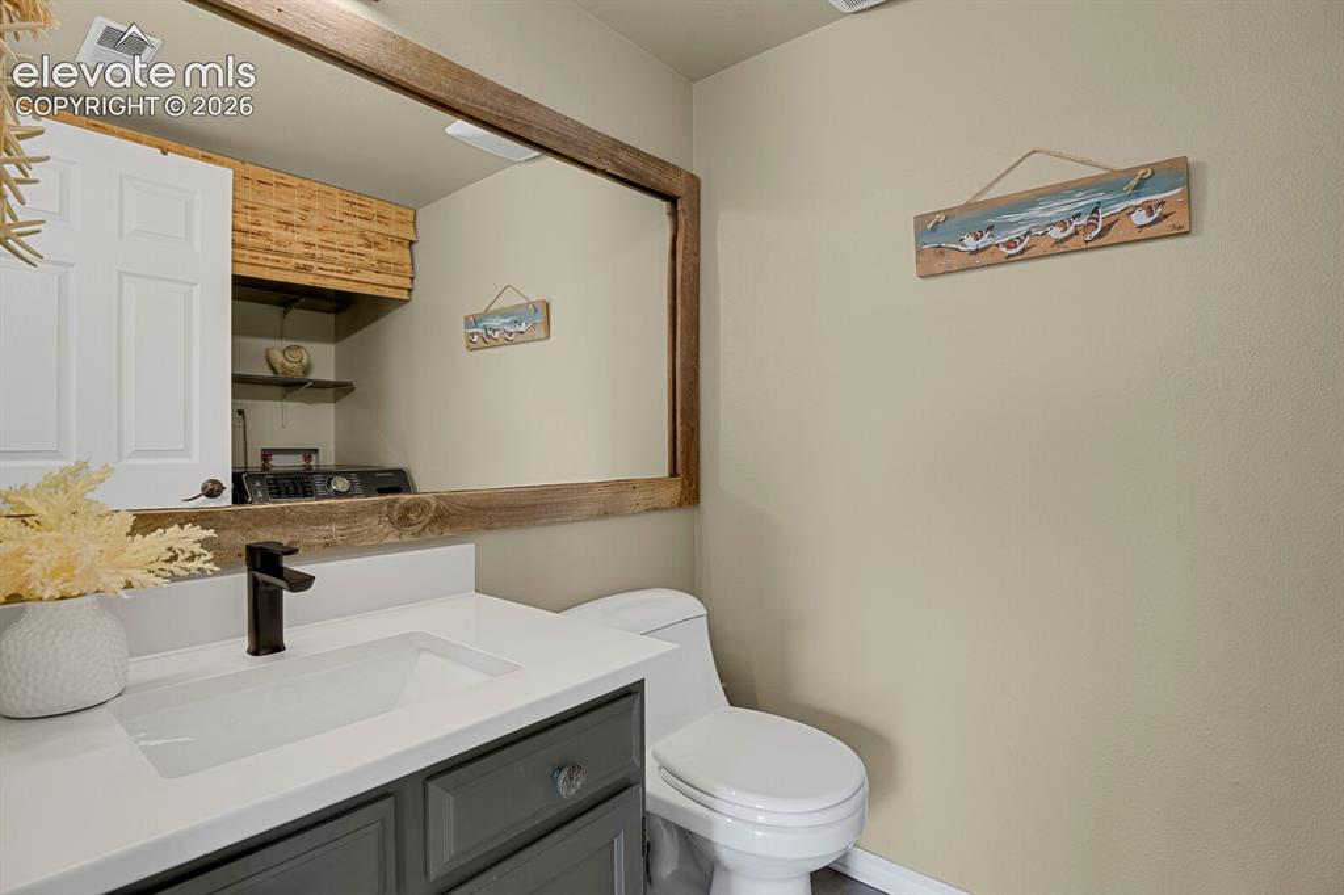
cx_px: 672
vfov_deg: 70.4
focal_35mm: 17
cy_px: 448
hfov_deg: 93.3
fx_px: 634
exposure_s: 1.3
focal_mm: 17
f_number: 6.3
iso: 250
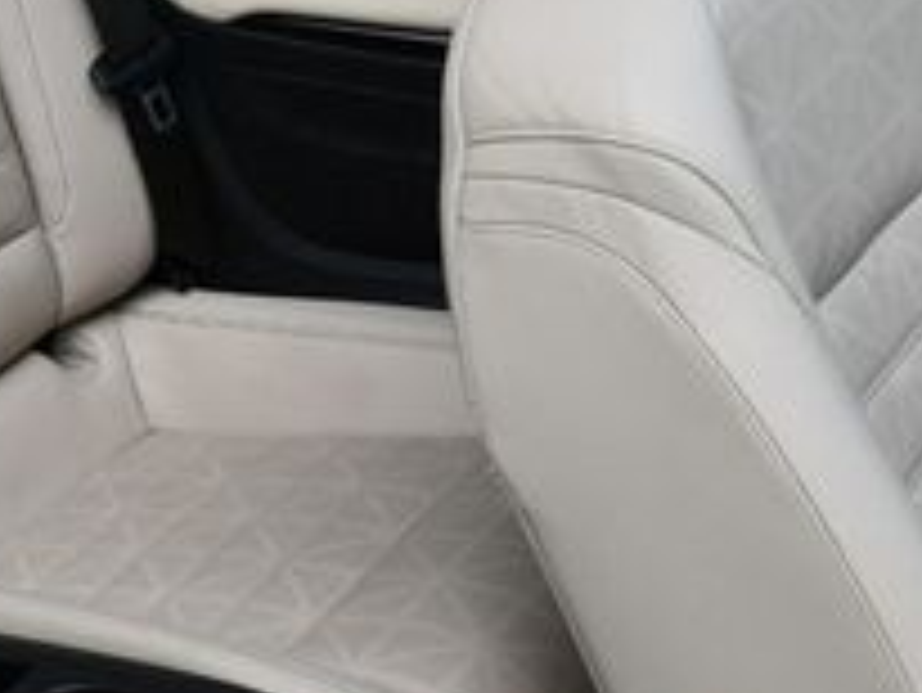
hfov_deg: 17.1
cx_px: -283
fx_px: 2878
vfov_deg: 13.7
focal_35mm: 108
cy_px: 140
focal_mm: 18
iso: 200
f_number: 6.3
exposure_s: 1/250
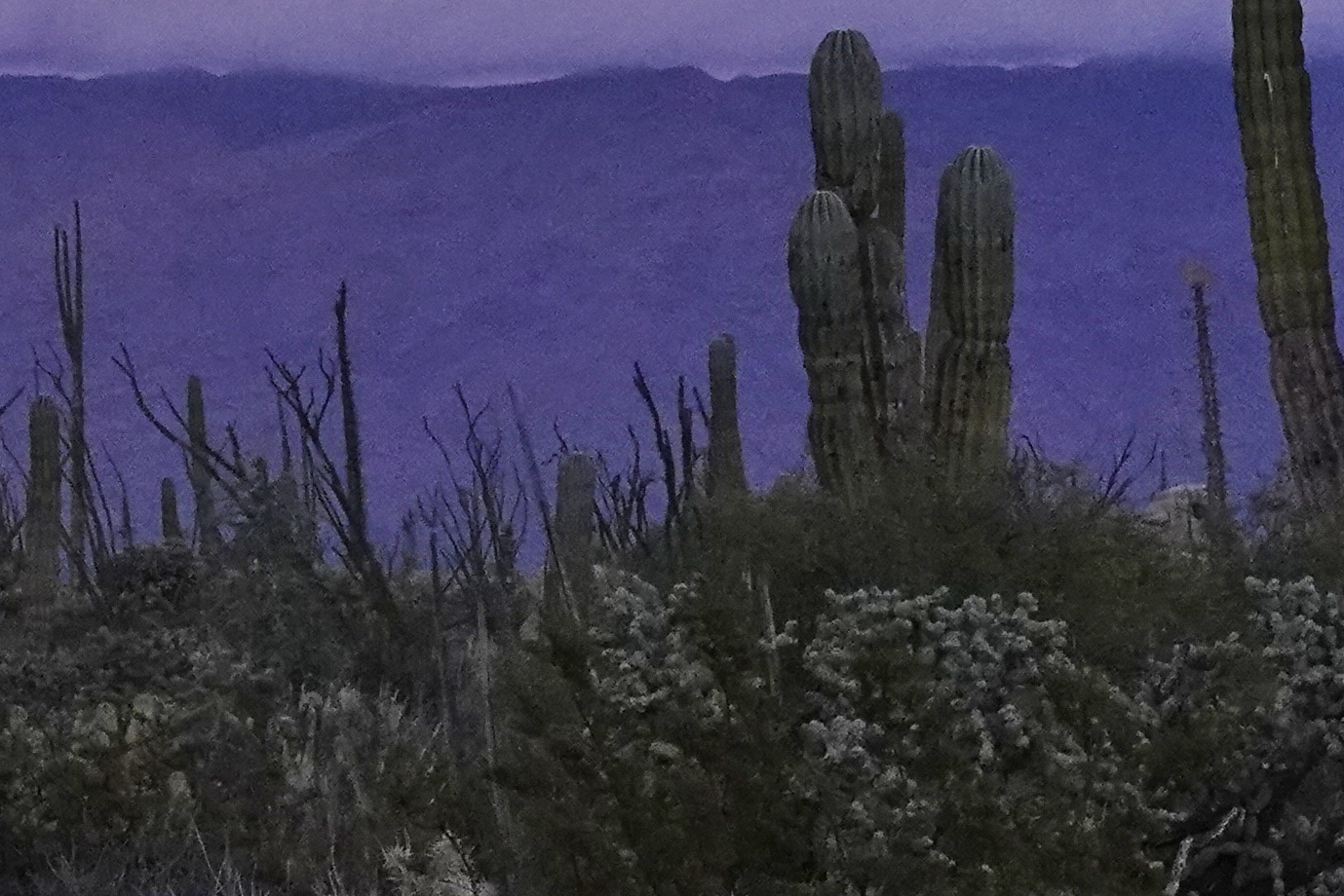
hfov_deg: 5.7
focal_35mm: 361
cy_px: -451
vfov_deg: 3.8
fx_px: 13479
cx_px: 1983
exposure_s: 1/400
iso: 1250
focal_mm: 33.51
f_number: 4
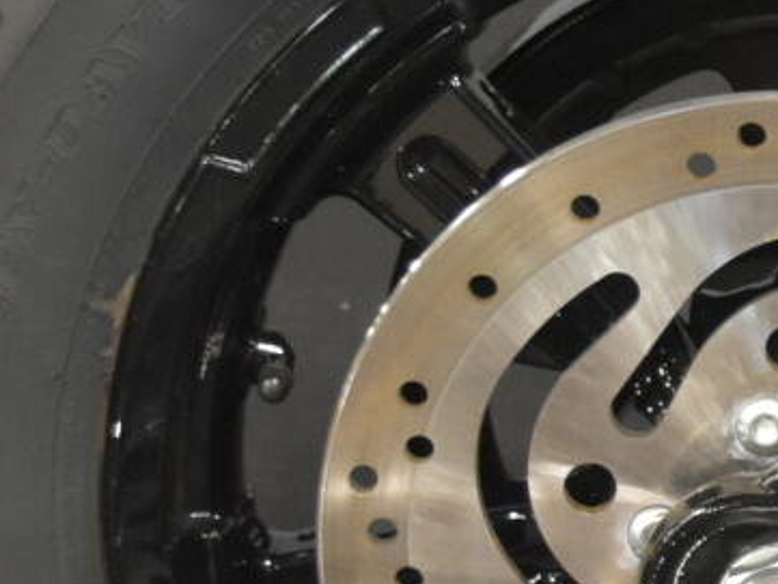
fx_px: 4317
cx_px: 1414
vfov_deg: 7.7
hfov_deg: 9.8
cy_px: 258
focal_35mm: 192
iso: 1600
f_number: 4
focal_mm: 24
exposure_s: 1/25
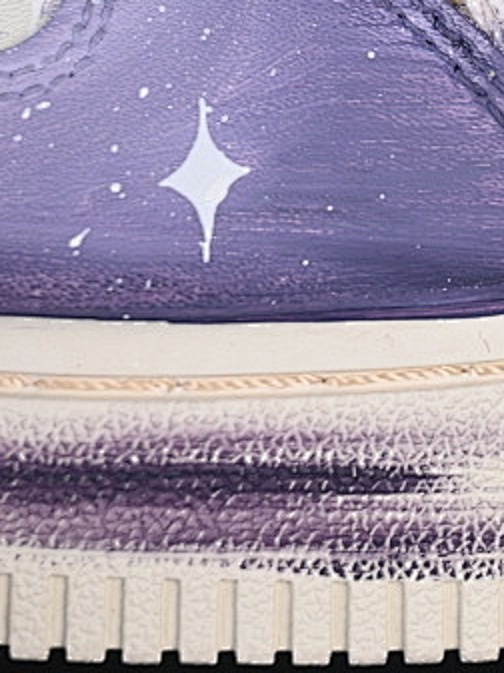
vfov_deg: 8.5
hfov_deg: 6.3
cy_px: -16
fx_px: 4504
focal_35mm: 232
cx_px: 944
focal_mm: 50
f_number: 7.1
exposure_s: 1/80
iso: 160
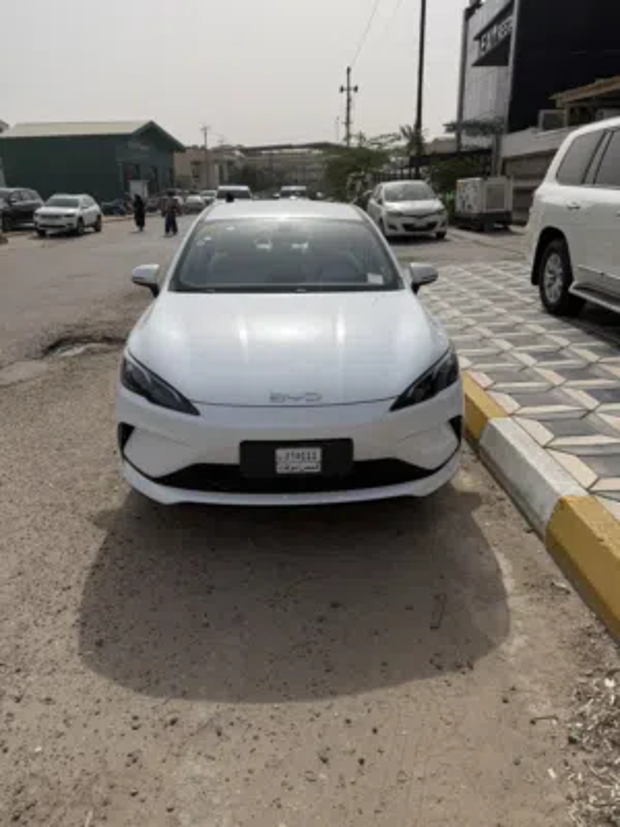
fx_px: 573
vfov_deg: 71.6
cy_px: 414
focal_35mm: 24
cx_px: 310
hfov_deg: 56.8
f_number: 1.78
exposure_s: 1/10309
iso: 80
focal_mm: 6.76
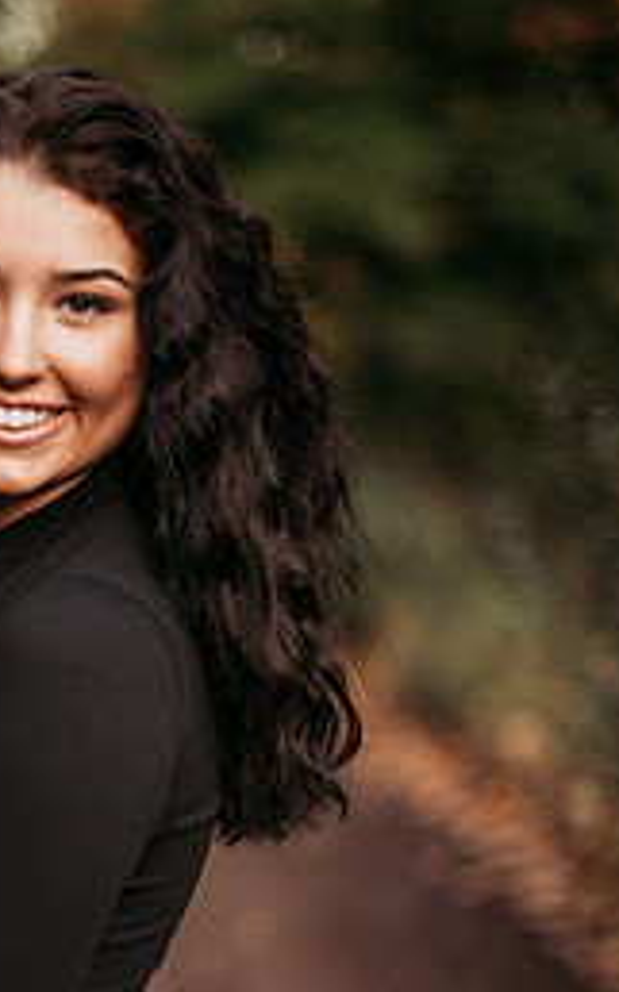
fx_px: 2405
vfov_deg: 23.2
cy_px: 696
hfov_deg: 14.5
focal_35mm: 89
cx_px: 85
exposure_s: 1/160
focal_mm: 50
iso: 125
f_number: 1.4
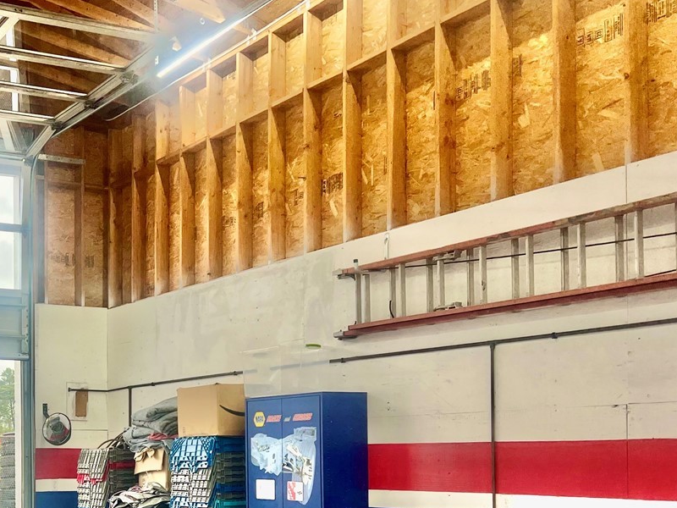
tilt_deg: -0.4
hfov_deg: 33.8
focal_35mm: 52
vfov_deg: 27.2
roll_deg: +0.7
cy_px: 439
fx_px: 1017
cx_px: 6
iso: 40
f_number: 1.5
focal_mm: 5.7
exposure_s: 1/120
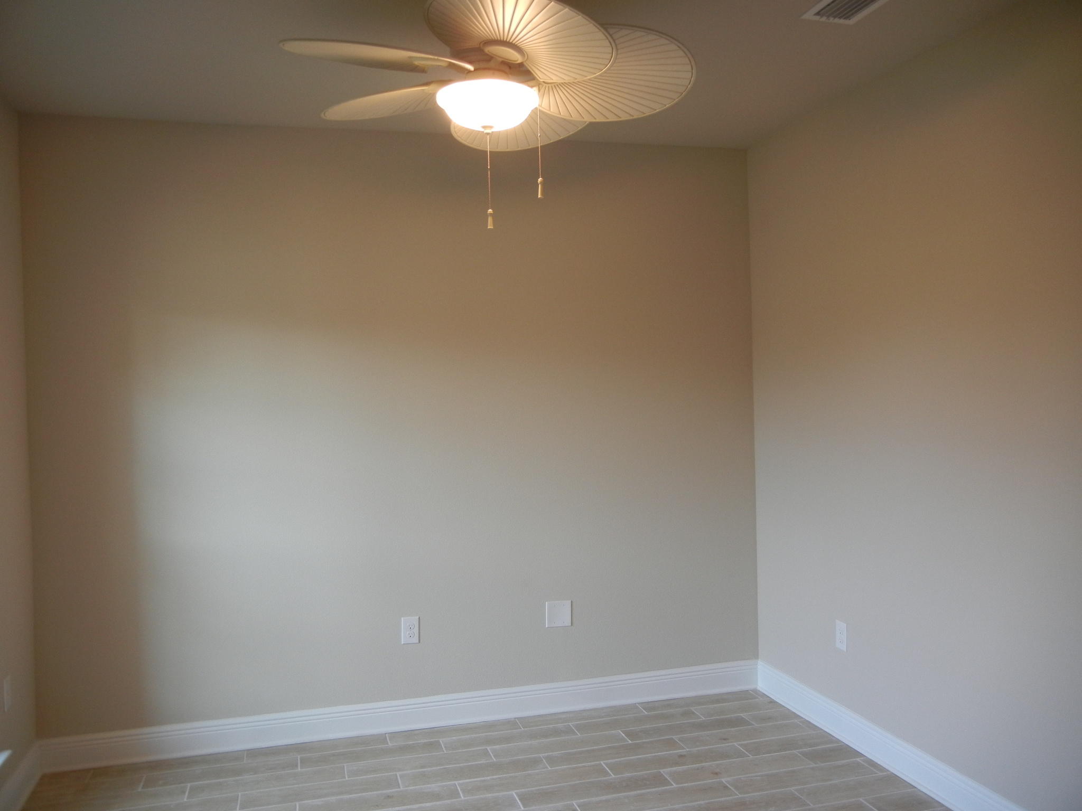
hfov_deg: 60.0
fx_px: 938
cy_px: 406
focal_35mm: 30
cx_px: 541
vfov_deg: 46.8
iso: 160
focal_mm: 5.4
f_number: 3.5
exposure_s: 1/30.2
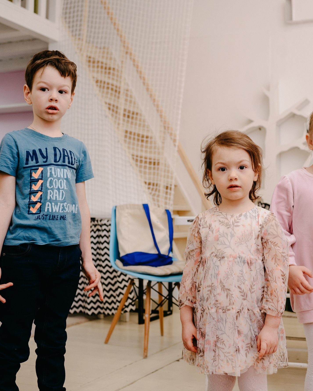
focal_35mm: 50
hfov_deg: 29.7
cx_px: 243
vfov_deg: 37.3
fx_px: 579
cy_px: 193
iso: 400
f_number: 3.2
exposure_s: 1/160
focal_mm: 35
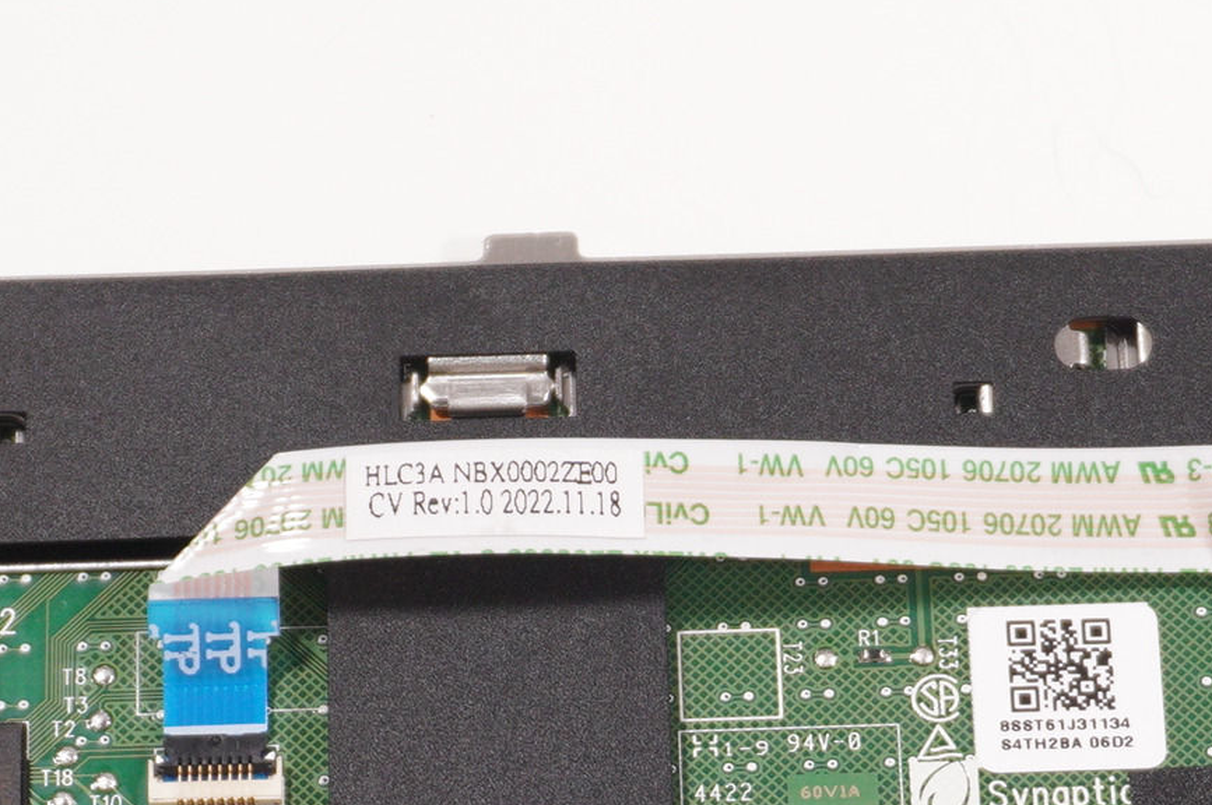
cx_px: 749
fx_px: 5952
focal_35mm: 177
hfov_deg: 11.6
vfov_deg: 7.7
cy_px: 808
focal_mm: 34
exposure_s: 1/160
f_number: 5.6
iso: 640
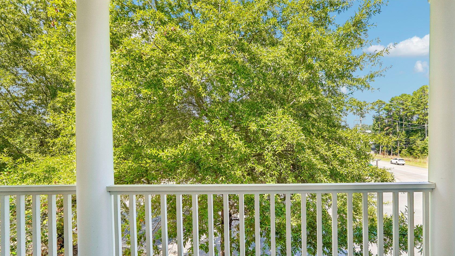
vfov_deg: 58.0
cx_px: 275
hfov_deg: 88.4
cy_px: 151
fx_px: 229
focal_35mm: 19
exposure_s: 1/60
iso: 100
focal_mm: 10
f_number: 8
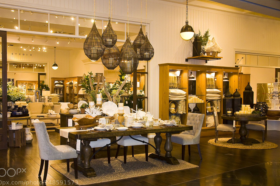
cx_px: 131
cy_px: 97
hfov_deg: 47.9
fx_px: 315
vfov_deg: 32.9
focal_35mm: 41
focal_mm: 25
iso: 800
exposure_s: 1/60
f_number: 4
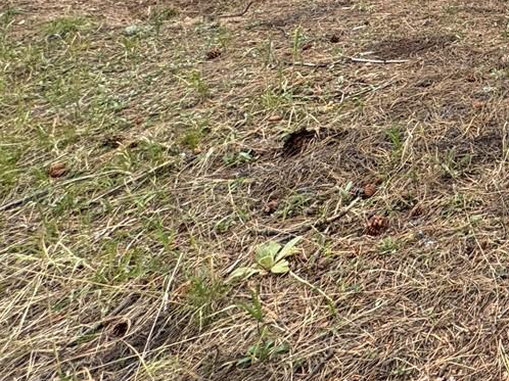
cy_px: -190
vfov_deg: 24.8
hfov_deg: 27.3
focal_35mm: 45
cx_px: 784
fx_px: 661
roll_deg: +1.0
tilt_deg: +7.1
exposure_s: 1/106
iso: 40
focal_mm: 2.22
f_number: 2.2
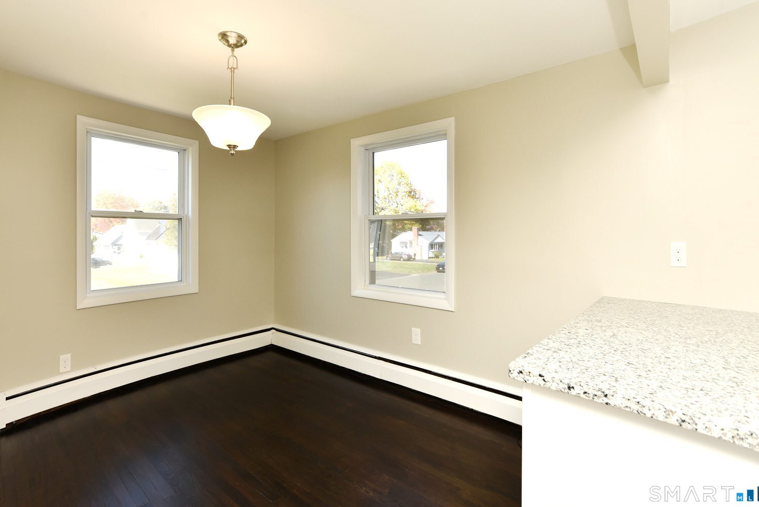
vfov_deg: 77.3
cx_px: 369
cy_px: 241
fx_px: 316
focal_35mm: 15
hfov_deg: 100.3
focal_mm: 14
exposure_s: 1/125
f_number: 8
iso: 400
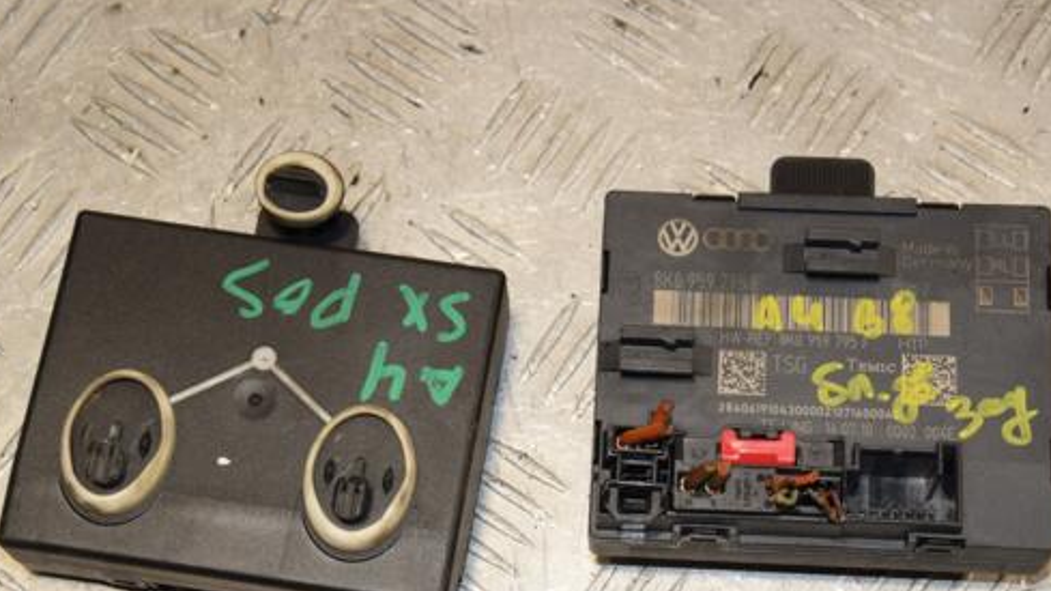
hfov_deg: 26.2
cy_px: 374
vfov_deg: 14.9
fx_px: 2257
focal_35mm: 81
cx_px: 546
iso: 800
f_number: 9
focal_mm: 42
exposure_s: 1/200
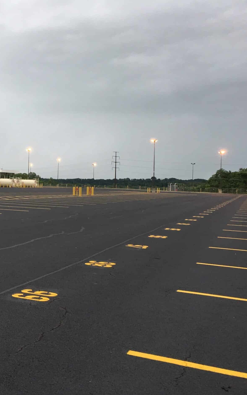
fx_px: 452
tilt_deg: -1.0
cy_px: 199
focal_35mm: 42
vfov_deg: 47.2
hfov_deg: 29.8
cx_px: 46
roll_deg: -2.0
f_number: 2.2
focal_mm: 4.15
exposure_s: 1/30
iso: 25
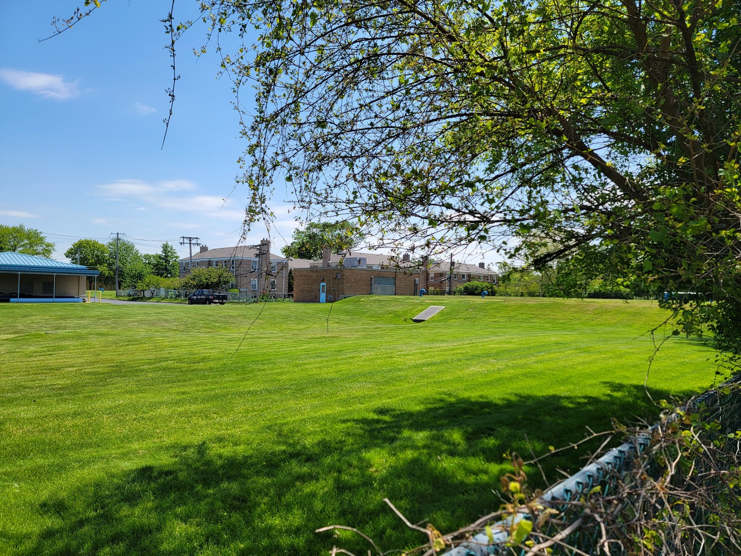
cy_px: 278
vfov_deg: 56.8
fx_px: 514
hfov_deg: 71.6
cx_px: 370
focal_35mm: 24
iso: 16
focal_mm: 6.7
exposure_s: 1/897
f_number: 1.8
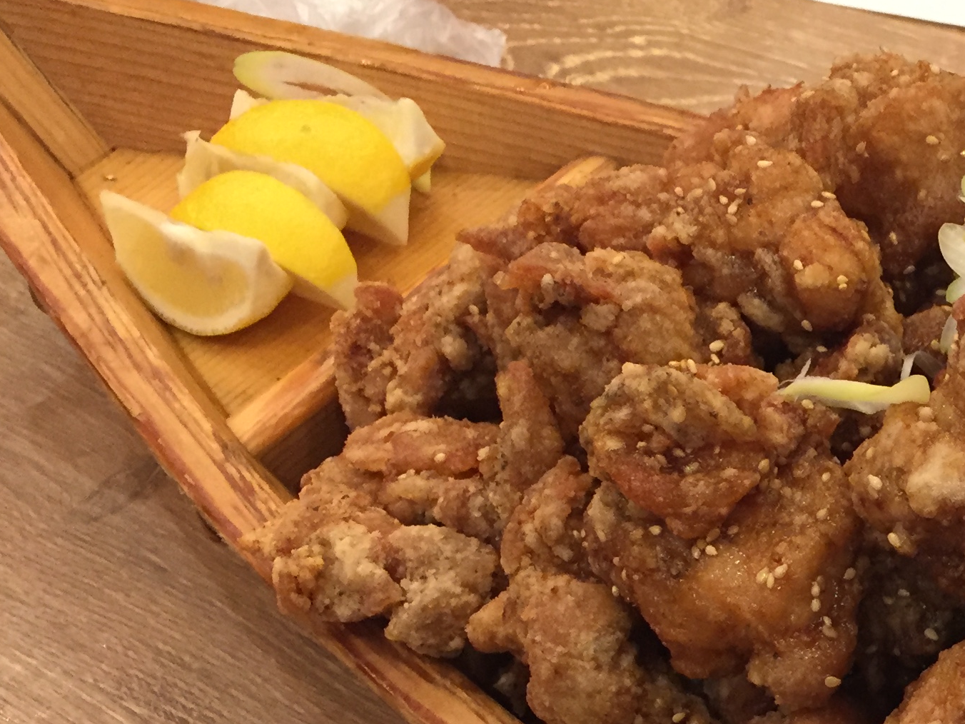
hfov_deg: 25.3
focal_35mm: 70
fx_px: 1951
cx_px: 1122
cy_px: 604
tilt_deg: -47.8
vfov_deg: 20.7
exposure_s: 1/30
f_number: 2.2
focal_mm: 4.15
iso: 125
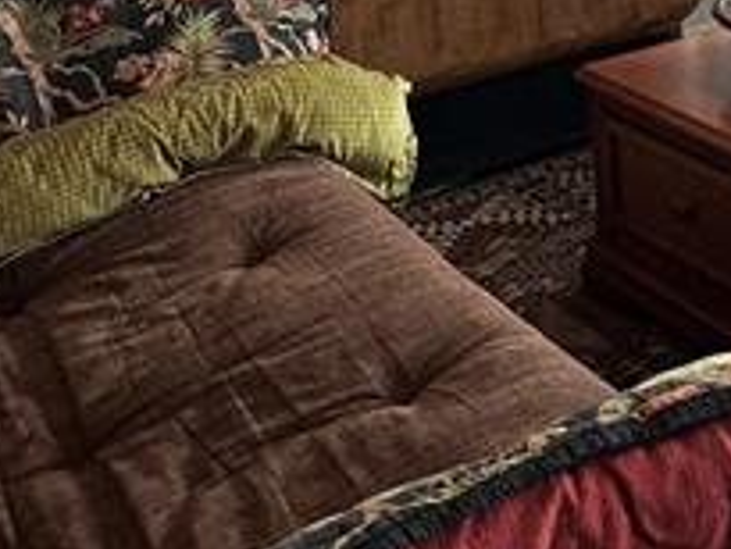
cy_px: -242
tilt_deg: -5.8
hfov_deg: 26.0
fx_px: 1479
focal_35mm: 70
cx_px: 770
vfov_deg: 18.8
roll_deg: +3.2
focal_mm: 2.22
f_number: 2.2
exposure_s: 1/120
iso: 80
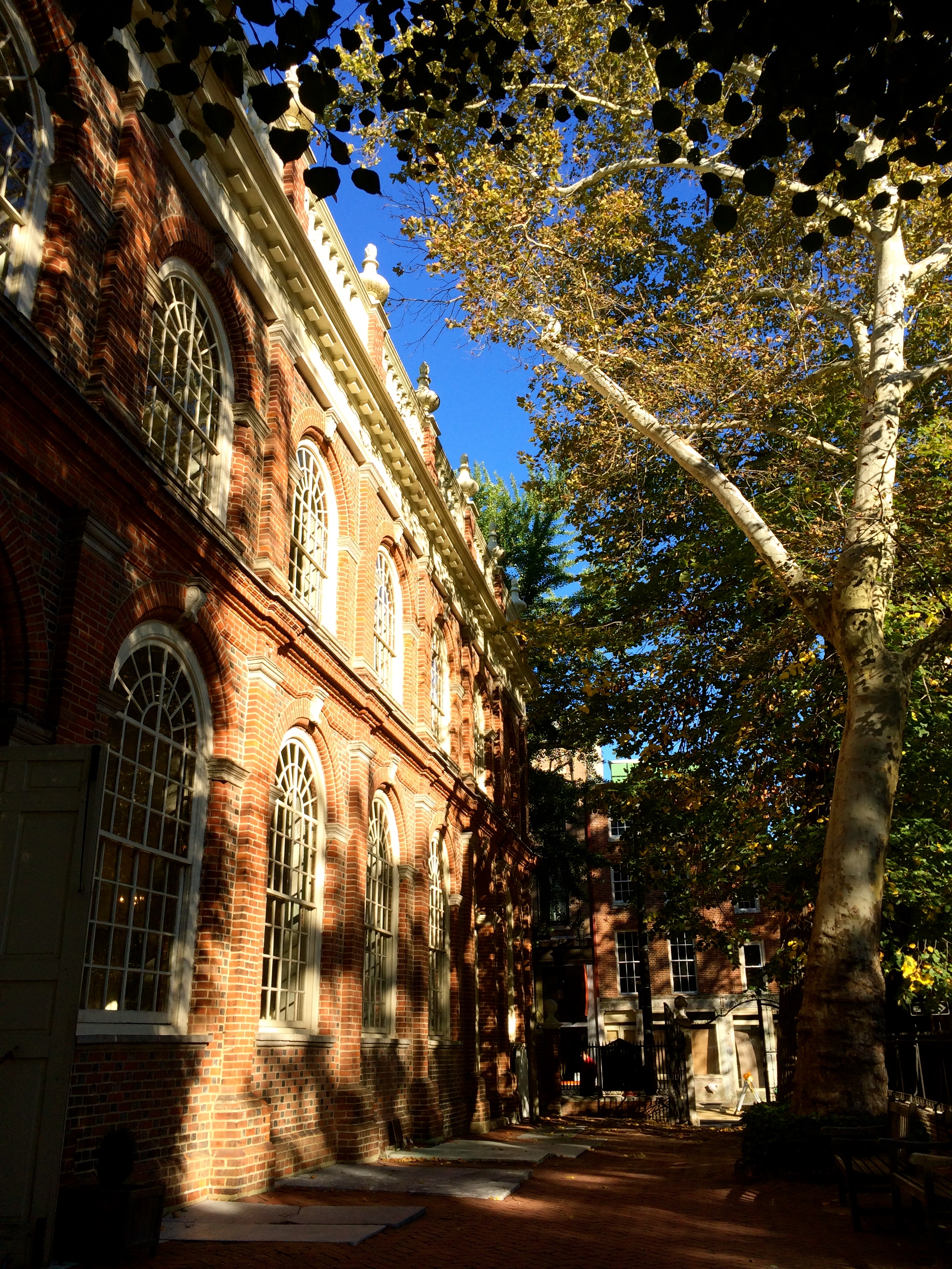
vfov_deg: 60.0
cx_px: 476
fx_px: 1100
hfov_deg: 46.8
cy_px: 634
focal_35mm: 30
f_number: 2.2
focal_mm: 4.12
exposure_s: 1/774
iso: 32
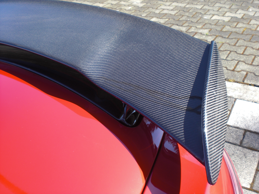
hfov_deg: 49.0
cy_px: 97
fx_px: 284
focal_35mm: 38
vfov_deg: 37.7
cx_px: 130
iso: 64
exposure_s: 1/200
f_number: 3.1
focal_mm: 6.3
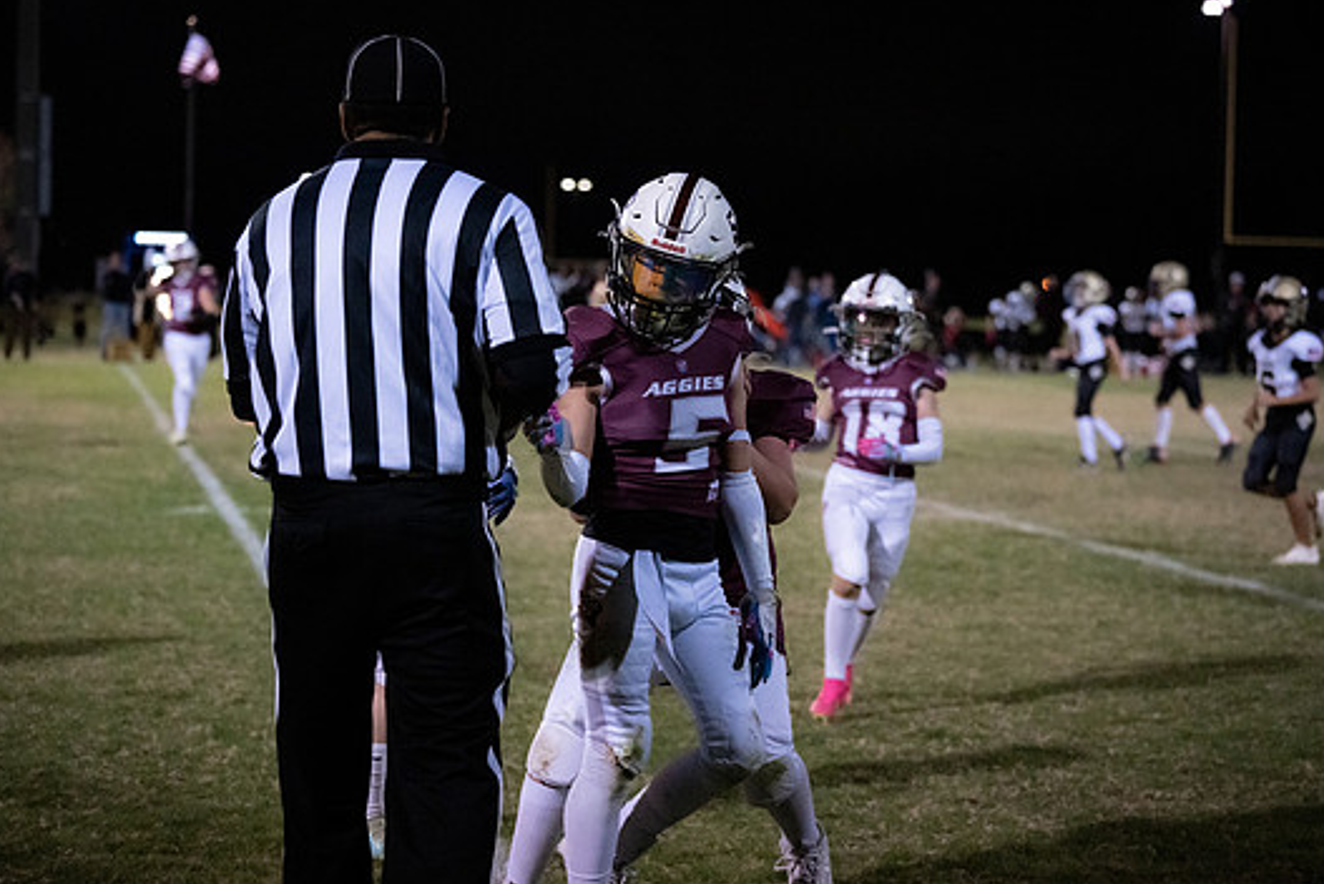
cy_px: 451
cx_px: 633
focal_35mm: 77
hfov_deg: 26.3
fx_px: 2833
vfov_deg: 17.7
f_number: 2.8
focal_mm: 70
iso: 12800
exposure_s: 1/1000
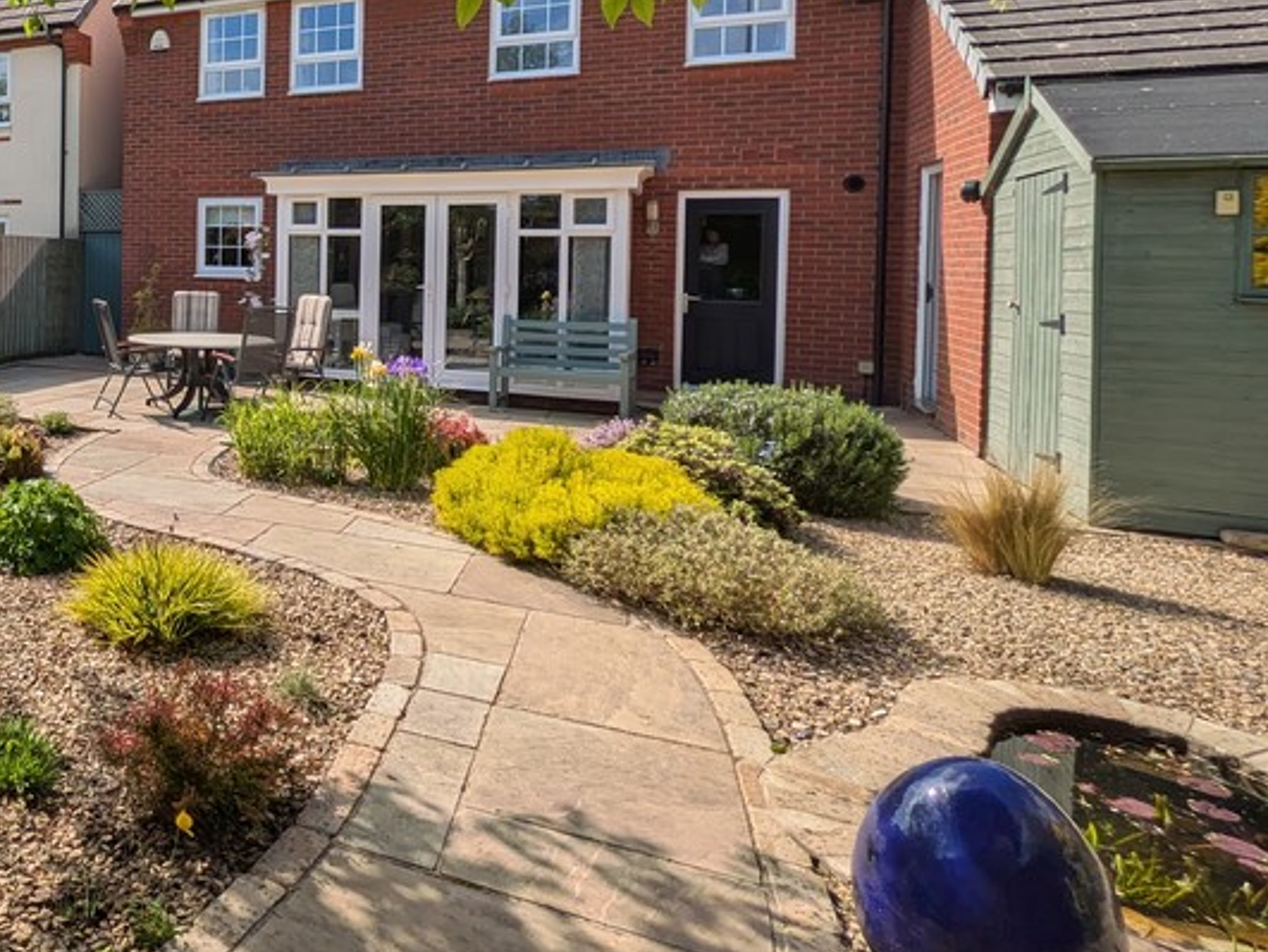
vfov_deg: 49.9
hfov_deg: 54.9
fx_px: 990
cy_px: 271
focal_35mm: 27
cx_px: 84
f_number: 2.2
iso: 41
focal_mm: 1.83
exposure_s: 1/2532
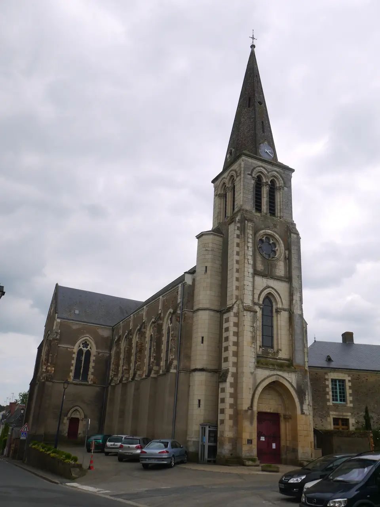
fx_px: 439
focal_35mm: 30
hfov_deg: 46.8
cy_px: 254
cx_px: 190
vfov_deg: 60.0
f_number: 8
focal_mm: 15
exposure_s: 1/500
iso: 160
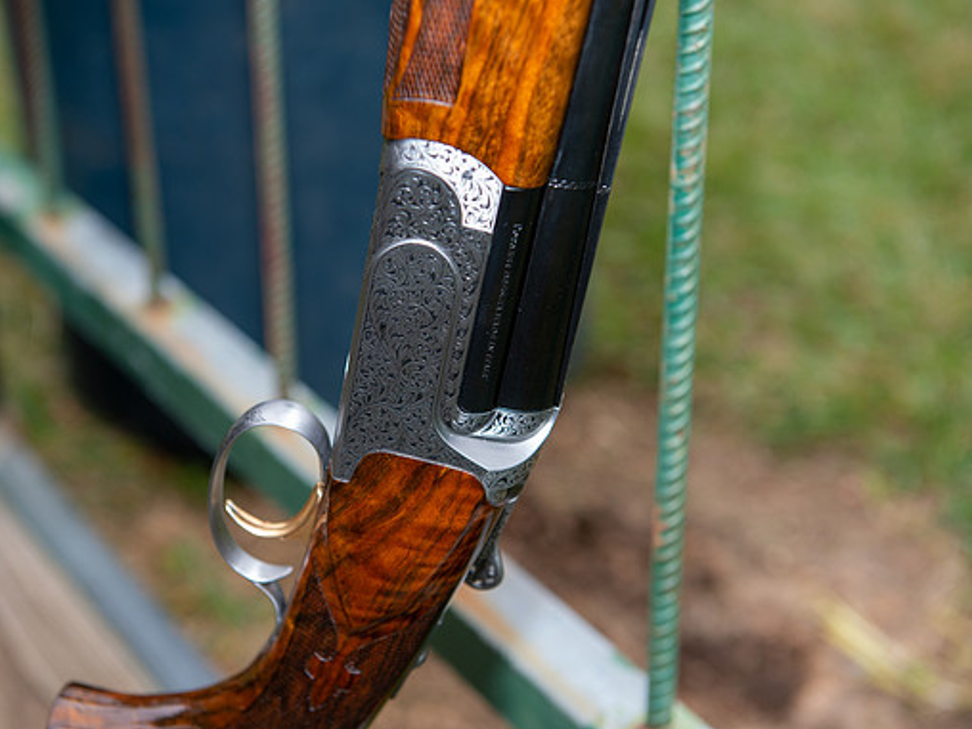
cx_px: 440
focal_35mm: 68
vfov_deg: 21.6
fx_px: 1909
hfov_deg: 28.5
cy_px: 362
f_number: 5
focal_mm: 62
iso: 320
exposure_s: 1/250
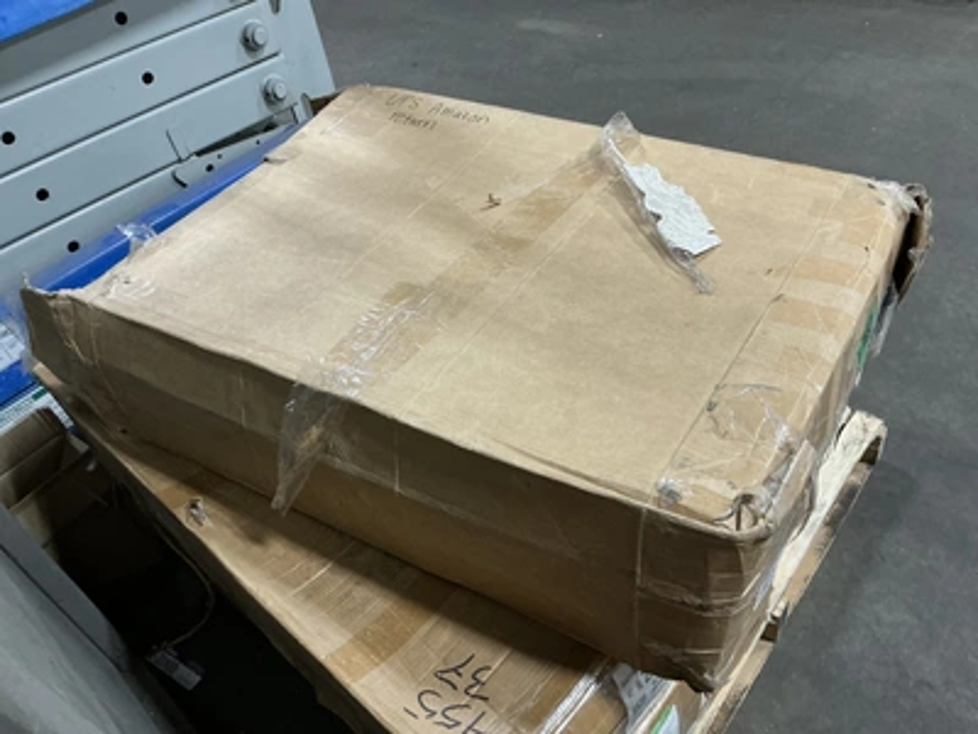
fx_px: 791
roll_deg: +12.1
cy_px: 367
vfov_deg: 49.7
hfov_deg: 63.4
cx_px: 489
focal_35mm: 28
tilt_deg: -42.6
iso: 250
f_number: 1.8
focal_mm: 3
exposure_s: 1/40
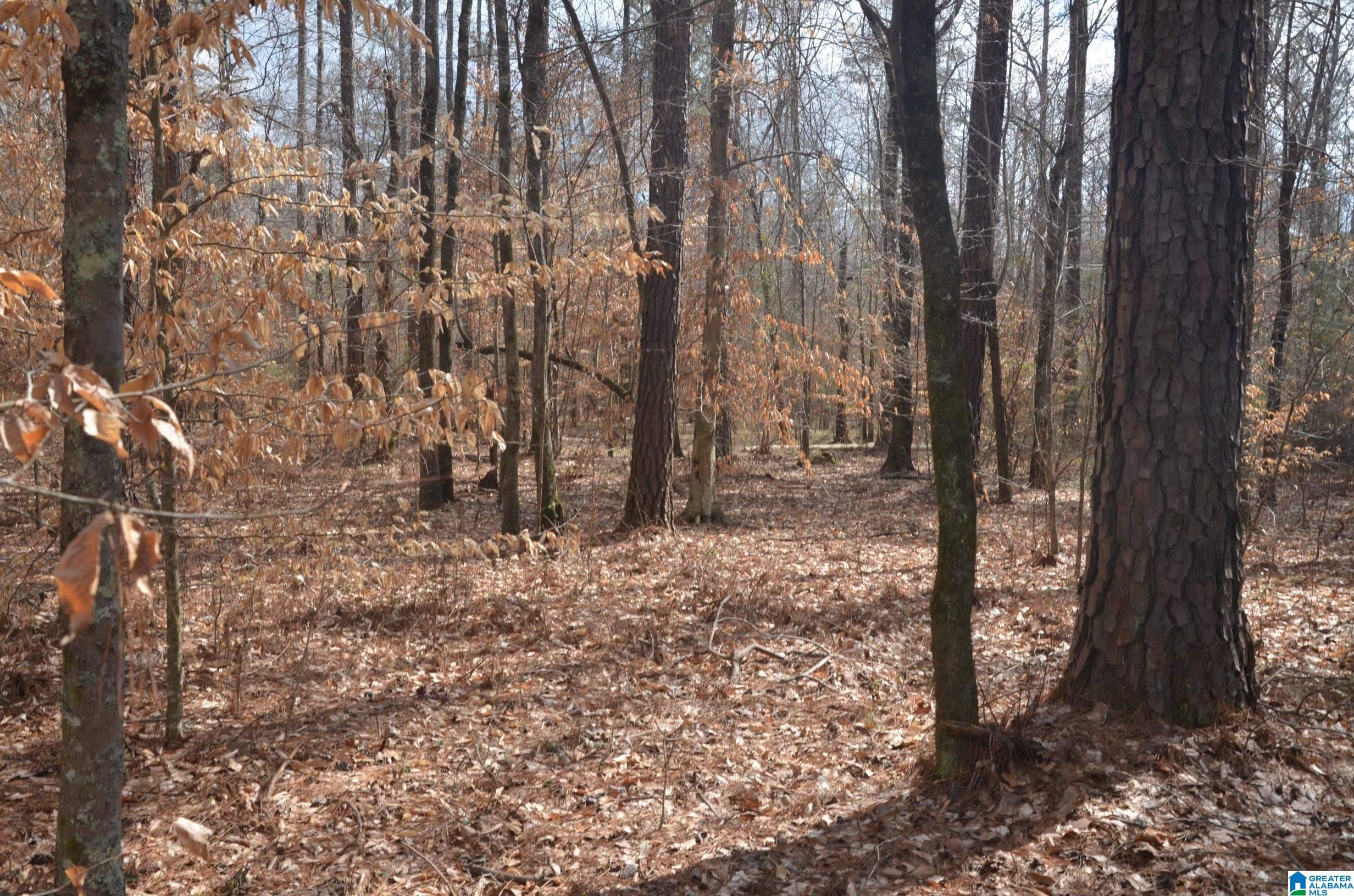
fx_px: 1239
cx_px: 677
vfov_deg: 39.8
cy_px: 448
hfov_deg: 57.3
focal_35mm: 33
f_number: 8
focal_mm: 22
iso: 200
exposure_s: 1/250
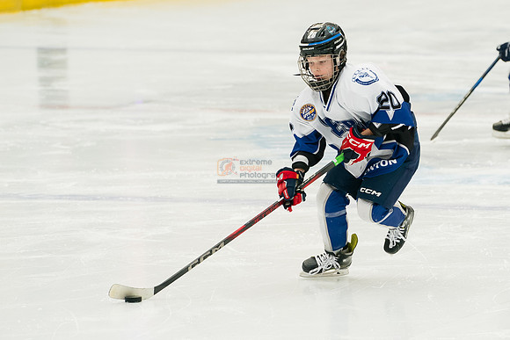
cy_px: 215
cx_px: 352
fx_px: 4396
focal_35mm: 310
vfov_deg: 4.4
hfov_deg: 6.6
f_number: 3.5
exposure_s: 1/1600
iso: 1600
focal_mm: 150
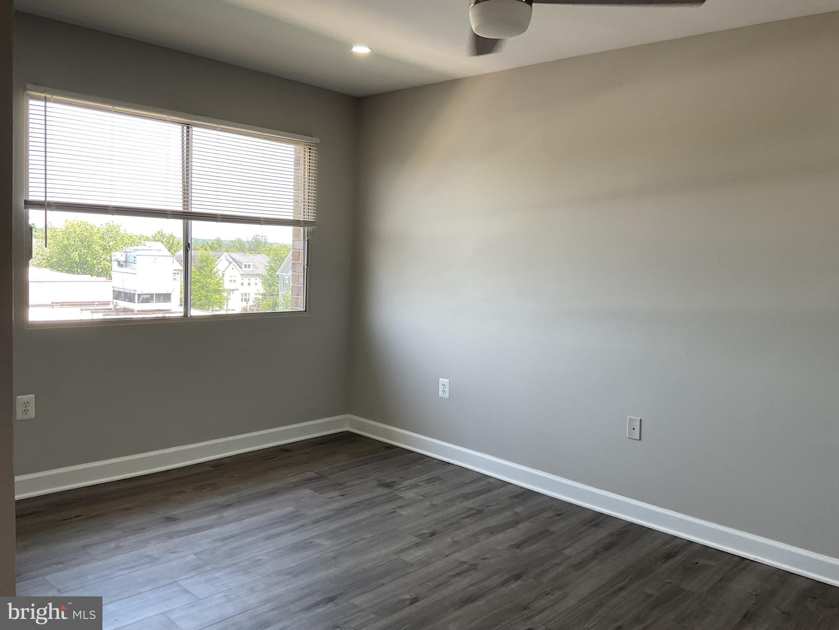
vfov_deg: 48.2
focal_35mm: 29
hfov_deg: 61.7
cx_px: 420
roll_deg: -2.1
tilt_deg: -6.3
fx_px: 703
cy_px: 315
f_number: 1.8
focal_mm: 3
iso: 40
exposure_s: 1/120
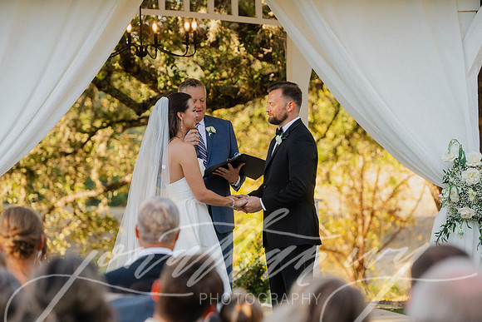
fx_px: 2143
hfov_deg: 12.8
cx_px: 241
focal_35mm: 160
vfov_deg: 8.6
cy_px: 161
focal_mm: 160
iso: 200
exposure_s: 1/250
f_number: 4
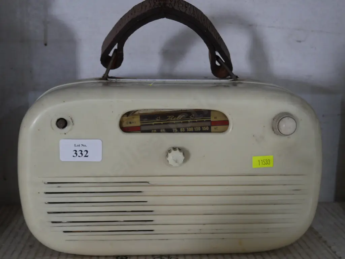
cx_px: 172
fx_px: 478
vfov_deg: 30.3
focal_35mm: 48
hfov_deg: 39.7
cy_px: 130
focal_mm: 24
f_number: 5.2
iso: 2000
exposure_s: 1/60
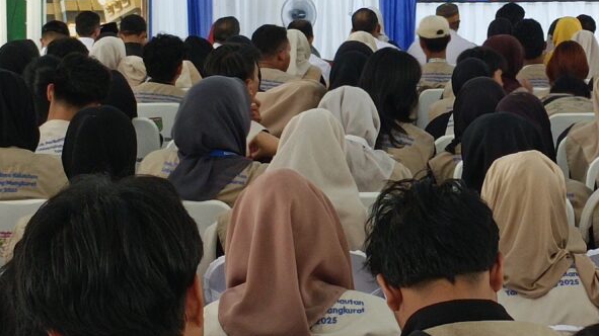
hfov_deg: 15.9
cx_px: 502
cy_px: 95
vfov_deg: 9.0
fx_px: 2128
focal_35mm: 134
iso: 712
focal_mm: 4.84
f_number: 1.79
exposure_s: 1/50
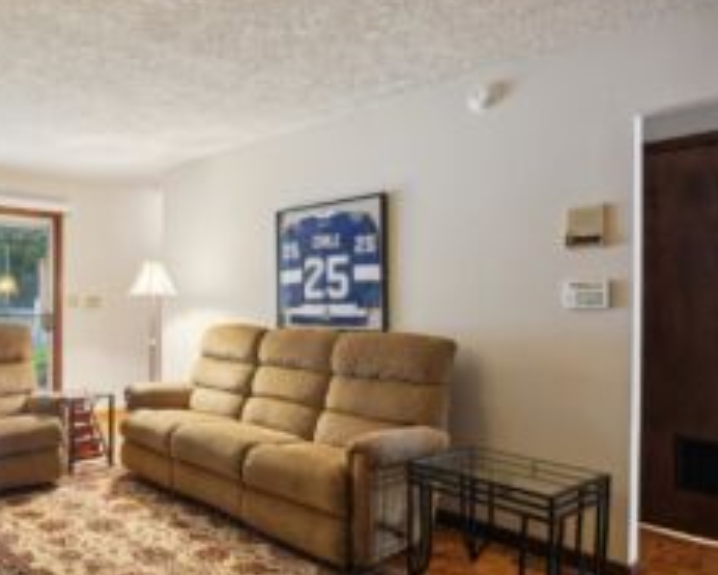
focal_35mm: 26
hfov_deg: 61.2
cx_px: 155
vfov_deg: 54.8
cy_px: 325
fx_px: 553
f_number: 8
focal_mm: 16
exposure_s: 1/5
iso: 400
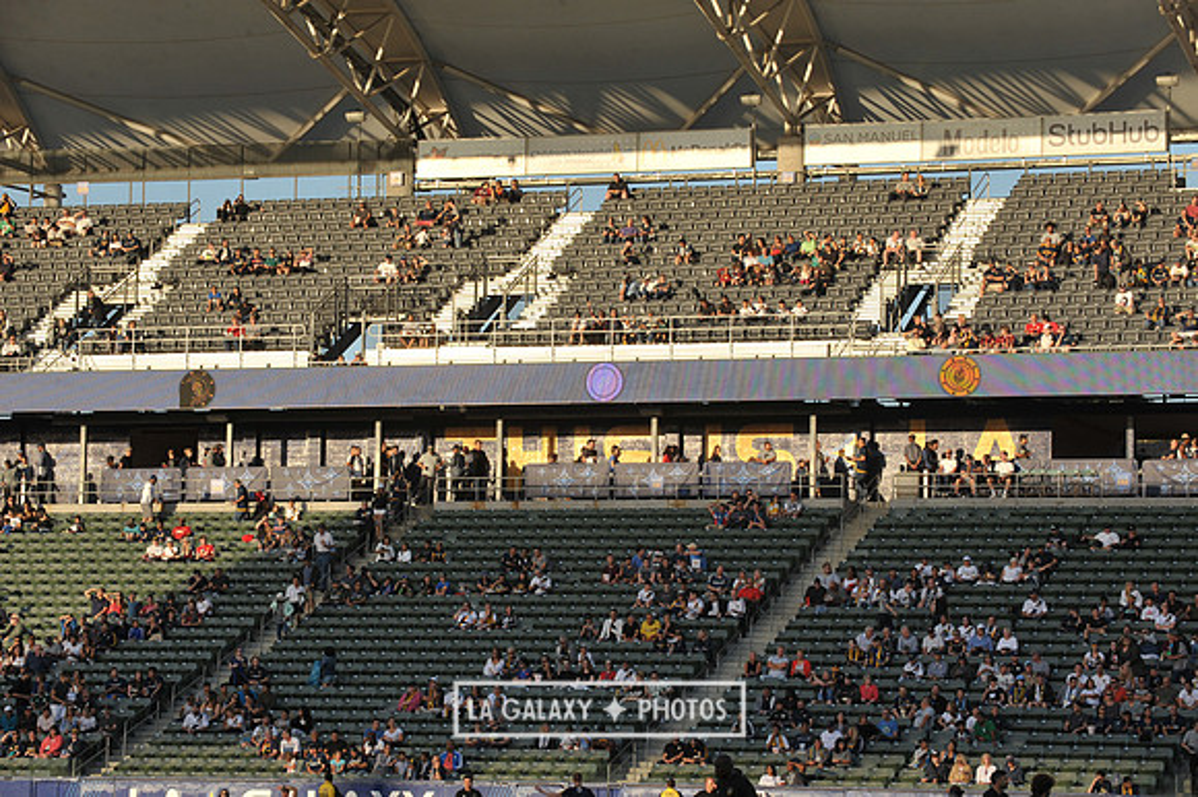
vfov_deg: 11.0
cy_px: 398
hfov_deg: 16.4
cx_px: 599
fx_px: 4157
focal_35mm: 125
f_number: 10
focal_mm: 125
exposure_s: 1/400
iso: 400
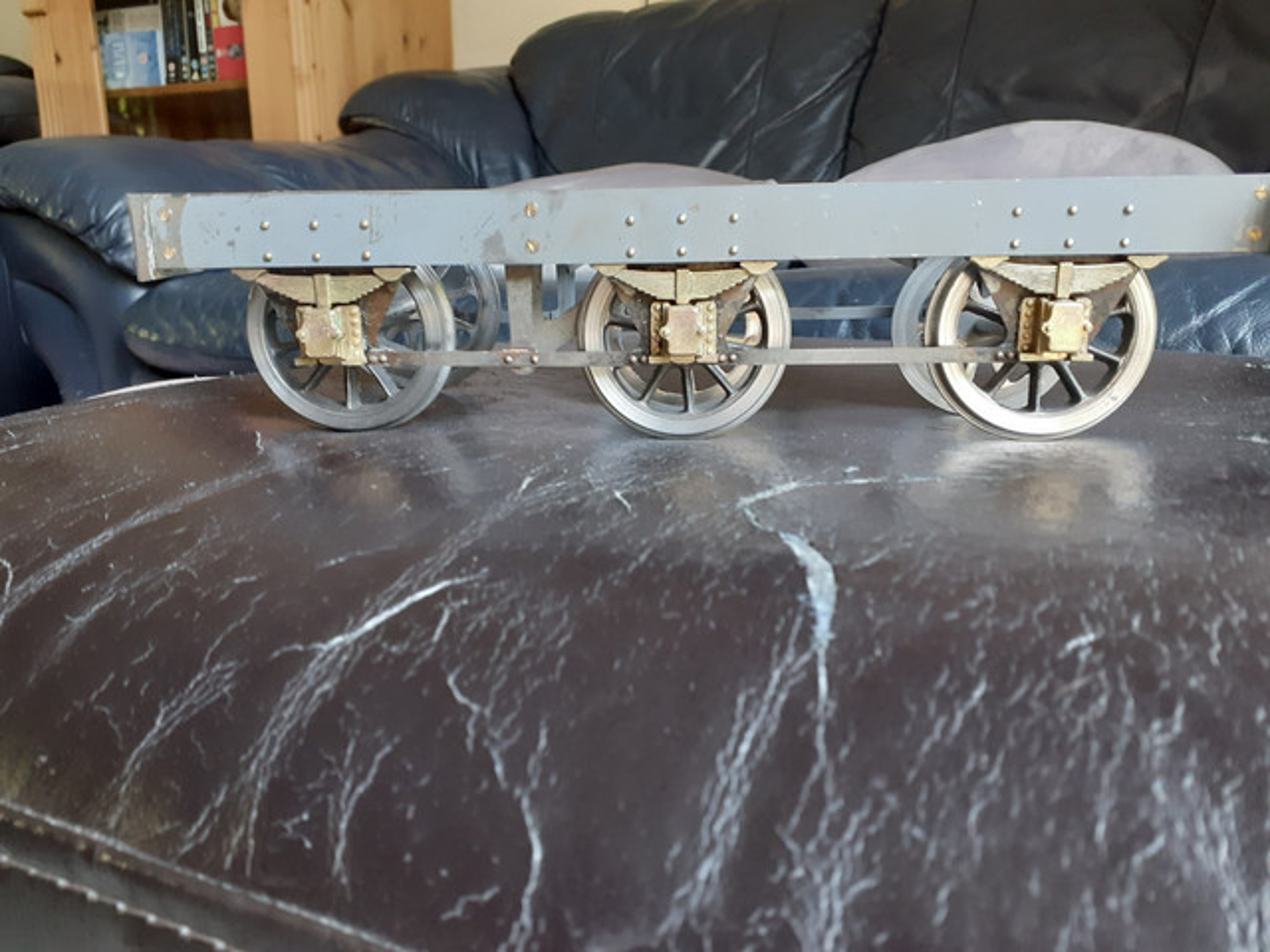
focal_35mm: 27
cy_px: 476
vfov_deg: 51.4
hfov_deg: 65.3
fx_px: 991
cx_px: 635
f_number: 1.9
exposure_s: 1/50
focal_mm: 3.6
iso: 200
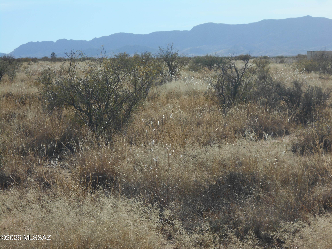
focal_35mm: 112
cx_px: 166
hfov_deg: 17.6
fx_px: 1074
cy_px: 124
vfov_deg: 13.2
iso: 80
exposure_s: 1/500
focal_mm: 20.1
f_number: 6
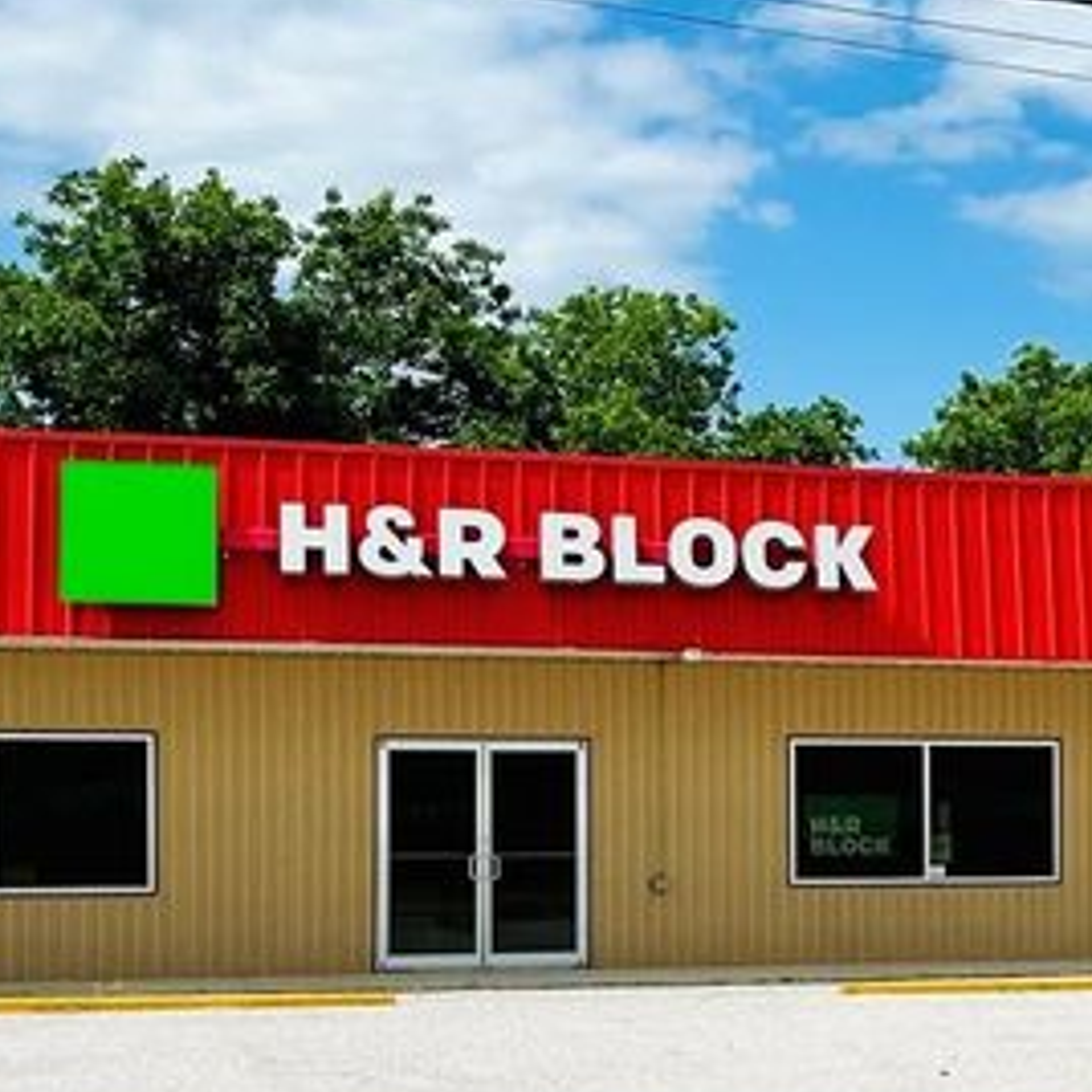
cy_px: 819
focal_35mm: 81
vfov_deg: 21.2
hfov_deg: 20.0
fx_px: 2891
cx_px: 1320
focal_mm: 6.86
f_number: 1.78
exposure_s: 1/7576
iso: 80
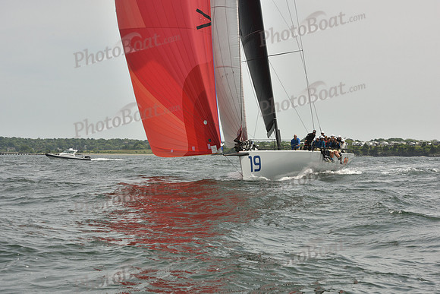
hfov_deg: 23.9
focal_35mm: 85
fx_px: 1039
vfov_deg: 16.1
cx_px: 220
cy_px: 147
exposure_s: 1/1000
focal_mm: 85
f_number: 11
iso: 400
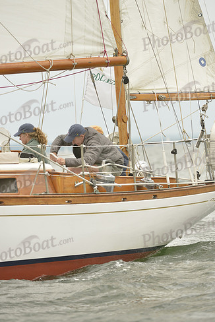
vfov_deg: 6.9
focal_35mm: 297
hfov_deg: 4.6
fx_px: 2657
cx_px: 108
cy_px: 139
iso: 400
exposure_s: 1/1250
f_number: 4
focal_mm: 250
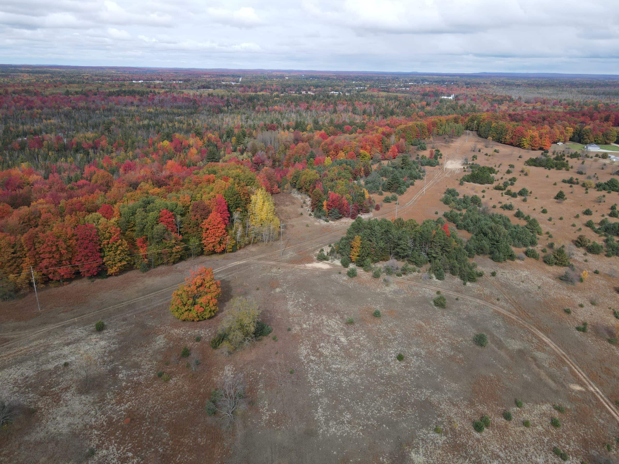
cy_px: 232
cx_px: 310
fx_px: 429
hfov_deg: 71.6
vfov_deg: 56.8
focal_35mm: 24
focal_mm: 4.5
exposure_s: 1/25
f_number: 2.8
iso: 100
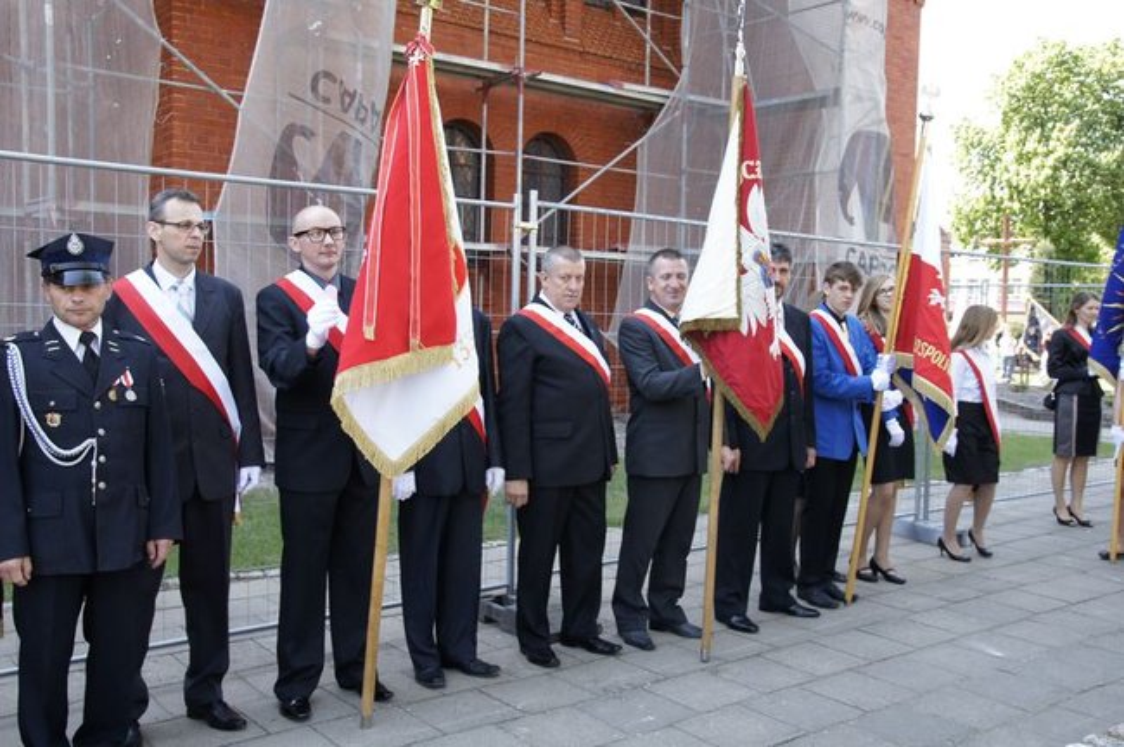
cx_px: 562
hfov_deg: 53.2
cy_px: 374
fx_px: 1123
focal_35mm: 36
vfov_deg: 36.8
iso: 400
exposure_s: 1/80
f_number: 8
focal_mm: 24
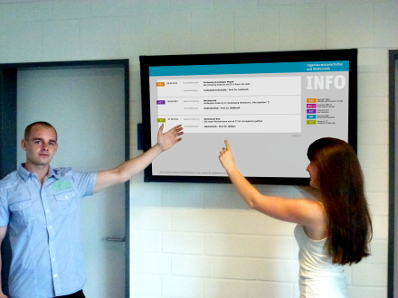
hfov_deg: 33.8
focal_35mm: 57
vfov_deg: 25.7
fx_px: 655
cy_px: 149
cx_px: 199
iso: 1600
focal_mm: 10.1
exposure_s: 1/80
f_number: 4.4
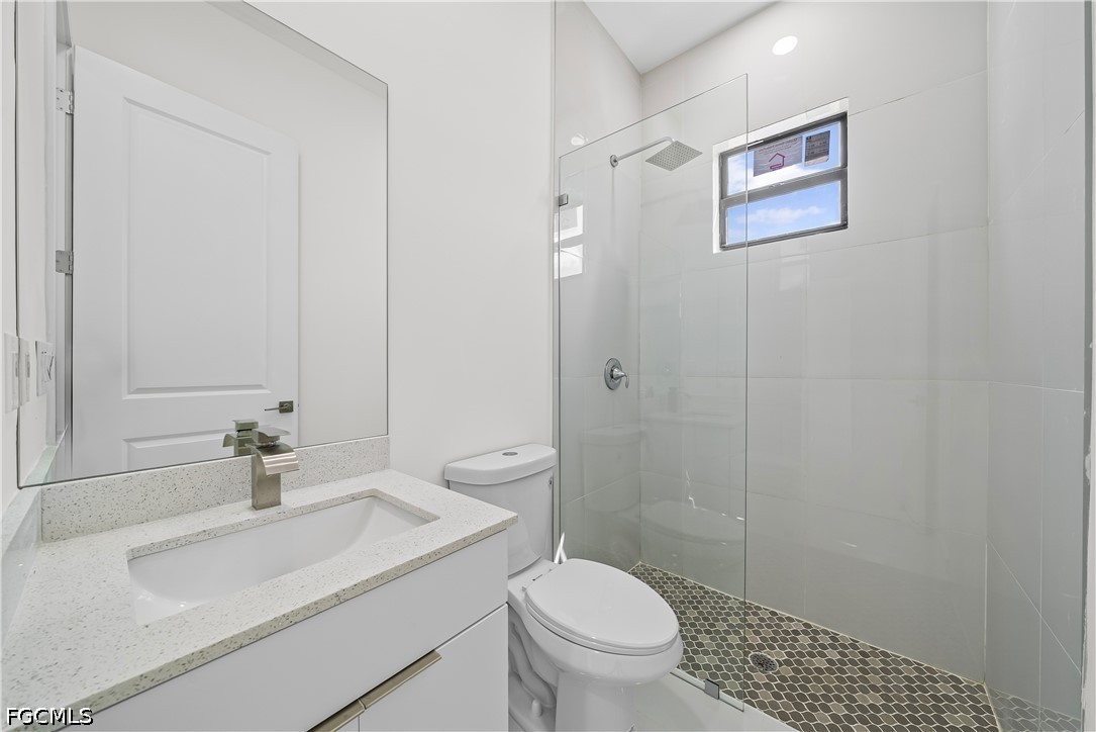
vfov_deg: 90.0
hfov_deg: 112.6
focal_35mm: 12
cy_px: 366
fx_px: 365
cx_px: 548
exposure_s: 1/4
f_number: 9
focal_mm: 12
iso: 200
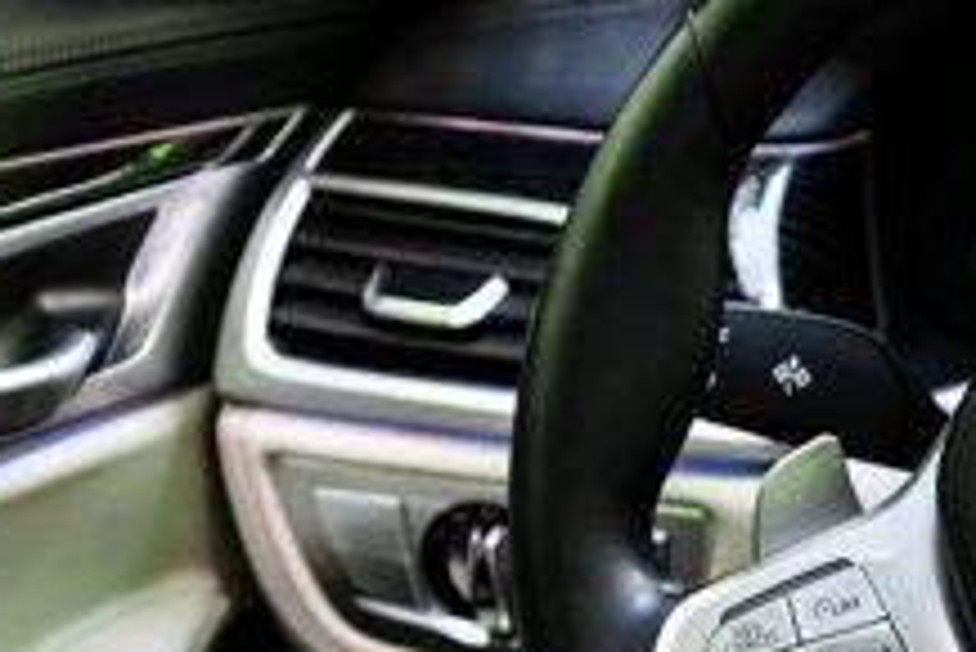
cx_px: 1304
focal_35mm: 124
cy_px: 600
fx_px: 3364
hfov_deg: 15.6
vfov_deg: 11.0
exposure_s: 1/250
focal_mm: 42
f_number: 3.5
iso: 1000
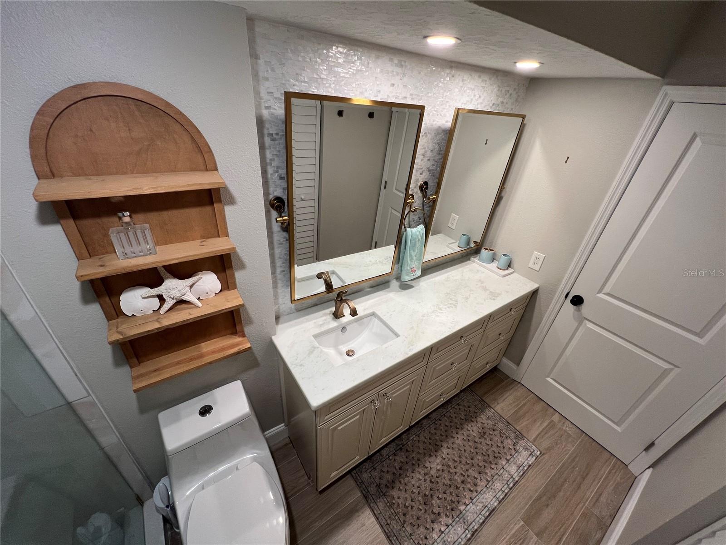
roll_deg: -4.2
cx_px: 363
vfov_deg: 89.9
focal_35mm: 13
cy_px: 272
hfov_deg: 106.2
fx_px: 273
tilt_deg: -31.6
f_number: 1.8
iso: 160
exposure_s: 1/120
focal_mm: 1.57
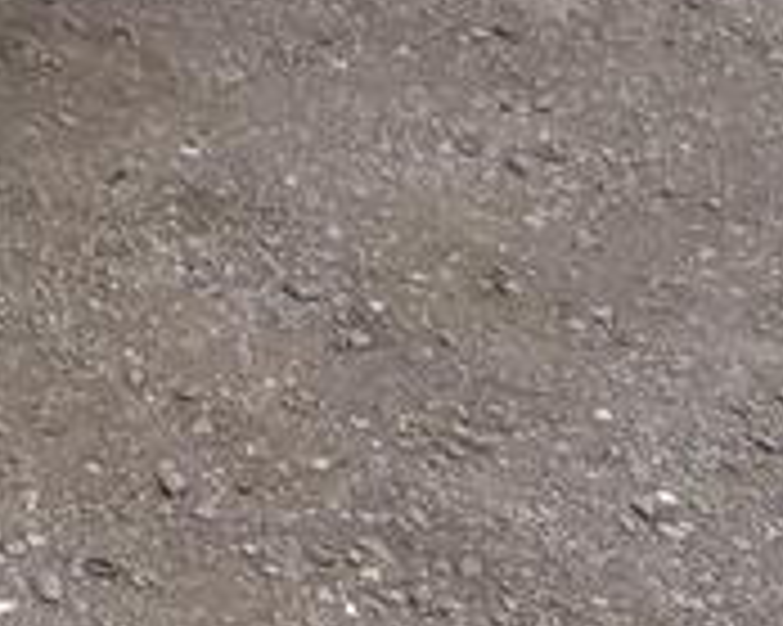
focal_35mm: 131
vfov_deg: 10.6
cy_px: -716
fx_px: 3034
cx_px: -1048
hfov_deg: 12.1
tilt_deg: -8.1
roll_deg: -1.7
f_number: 1.6
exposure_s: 1/2364
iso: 64
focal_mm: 5.96
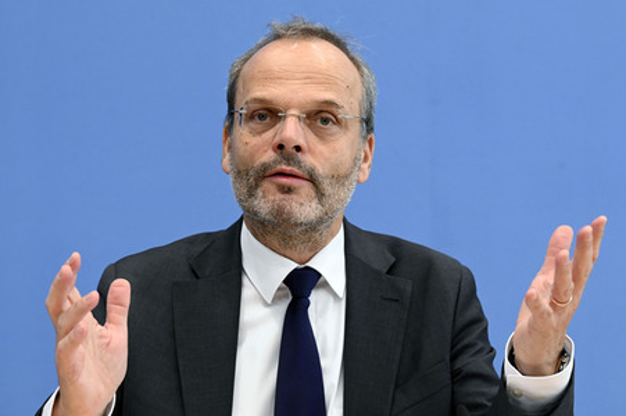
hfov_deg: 19.5
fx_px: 1824
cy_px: 208
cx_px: 313
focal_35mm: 105
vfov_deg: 13.0
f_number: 6.3
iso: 4000
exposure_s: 1/500
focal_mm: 105
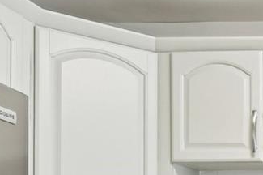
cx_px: 394
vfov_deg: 18.4
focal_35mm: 69
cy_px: 226
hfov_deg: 23.5
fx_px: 504
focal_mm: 14
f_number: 8
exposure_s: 1/15
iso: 400
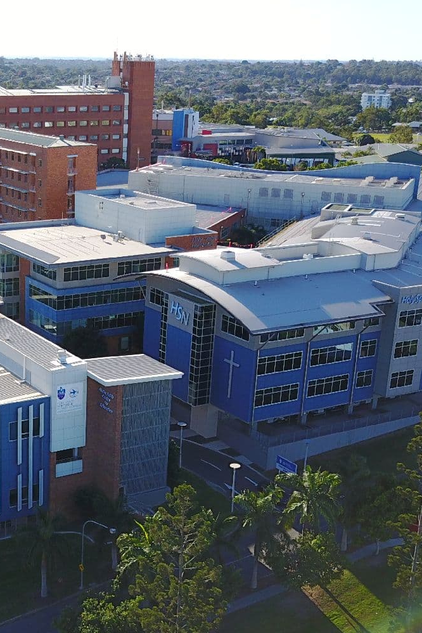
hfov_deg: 25.2
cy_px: 379
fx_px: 914
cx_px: 37
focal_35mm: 52
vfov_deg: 38.0
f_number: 2.2
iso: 100
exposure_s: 1/684
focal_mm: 4.73
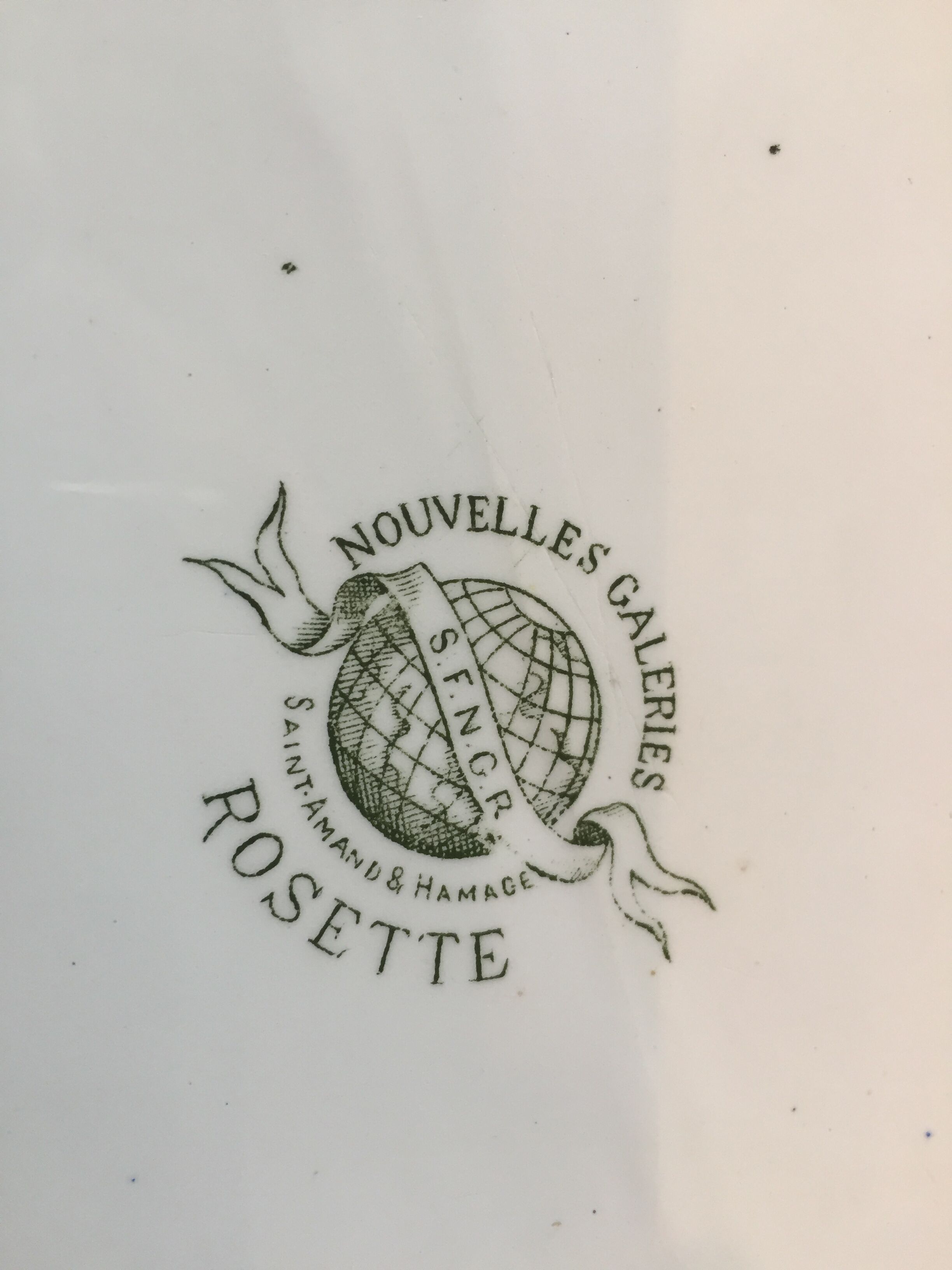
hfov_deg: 48.2
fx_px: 1063
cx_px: 476
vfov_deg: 61.7
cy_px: 635
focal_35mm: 29
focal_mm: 4.15
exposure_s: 1/33
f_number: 2.2
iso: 100
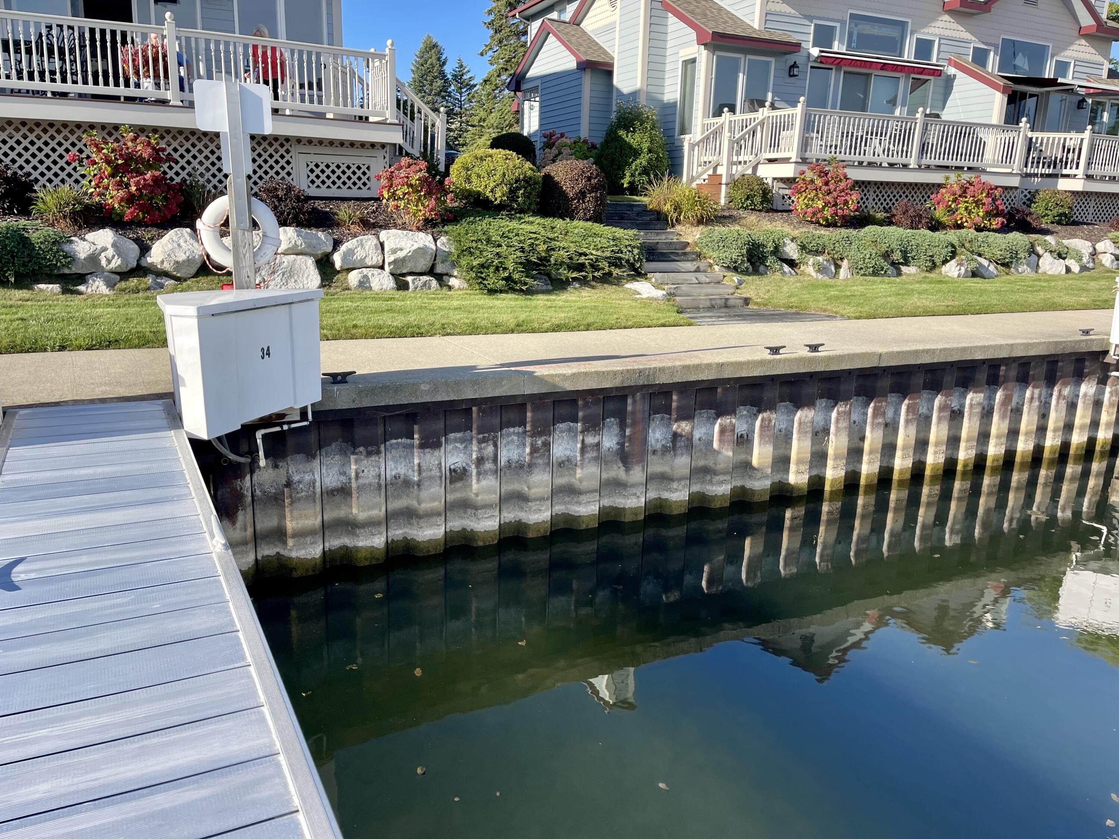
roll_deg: -3.0
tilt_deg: -16.2
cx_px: 560
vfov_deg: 53.1
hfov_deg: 67.3
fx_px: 840
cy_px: 420
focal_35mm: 26
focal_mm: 5.1
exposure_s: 1/1715
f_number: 1.6
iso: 32
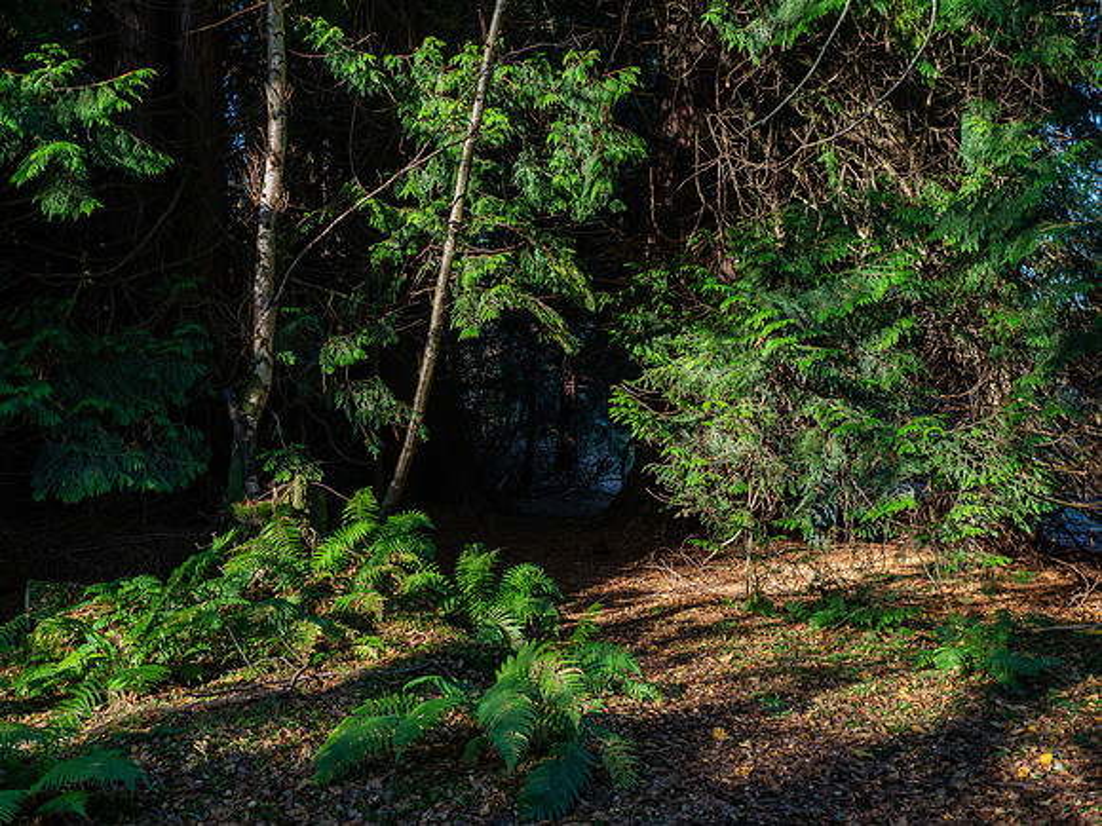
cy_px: 413
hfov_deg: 49.0
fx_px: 1210
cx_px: 551
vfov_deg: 37.7
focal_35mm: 38
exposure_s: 1/25
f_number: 4
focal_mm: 19
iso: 200
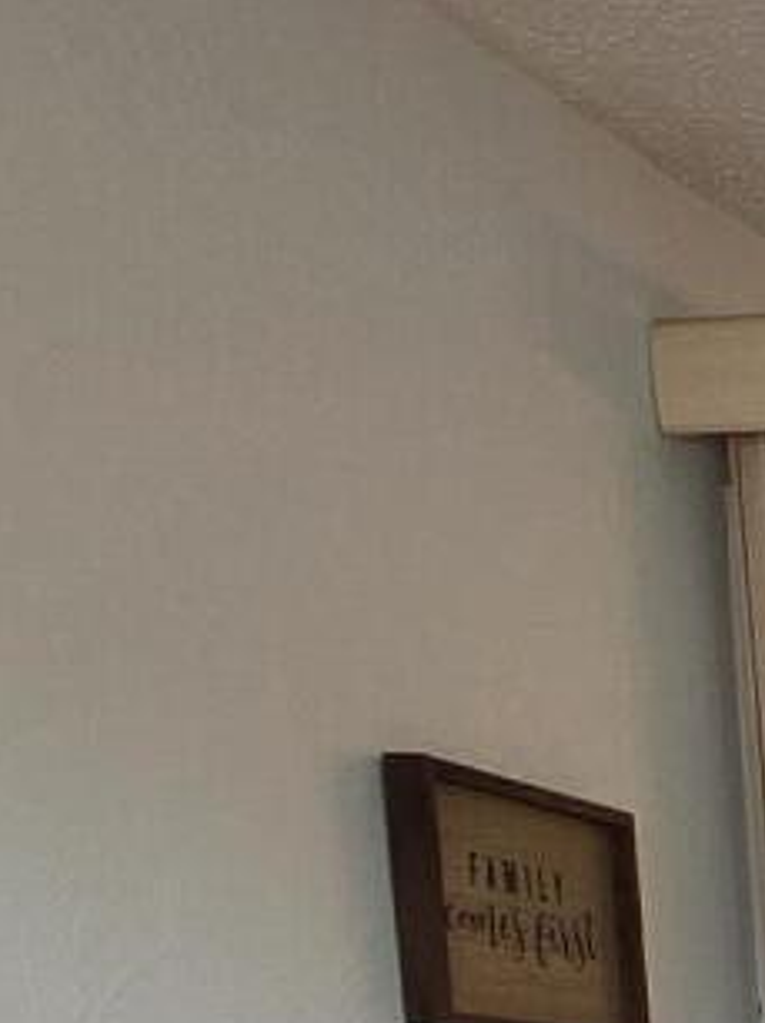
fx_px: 2508
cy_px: 1949
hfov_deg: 13.5
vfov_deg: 17.6
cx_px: 1750
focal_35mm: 85
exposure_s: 1/120
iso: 80
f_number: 1.9
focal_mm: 2.2
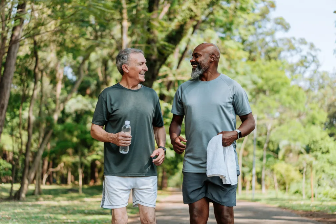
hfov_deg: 36.2
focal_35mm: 55
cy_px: 112
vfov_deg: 24.6
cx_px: 168
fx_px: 513
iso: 125
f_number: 2
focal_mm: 55
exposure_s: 1/1000
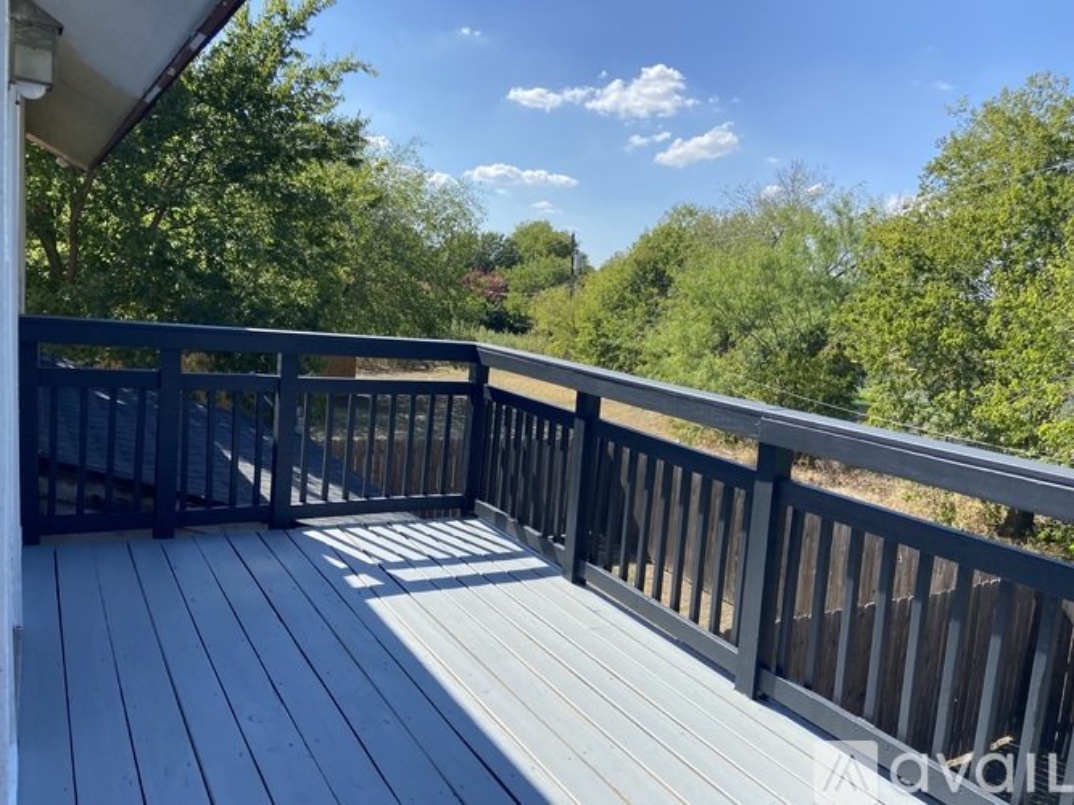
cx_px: 537
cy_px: 402
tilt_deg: -9.7
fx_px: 807
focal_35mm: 26
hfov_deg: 67.3
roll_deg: -4.7
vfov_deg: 53.0
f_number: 1.8
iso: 32
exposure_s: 1/2105
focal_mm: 4.25
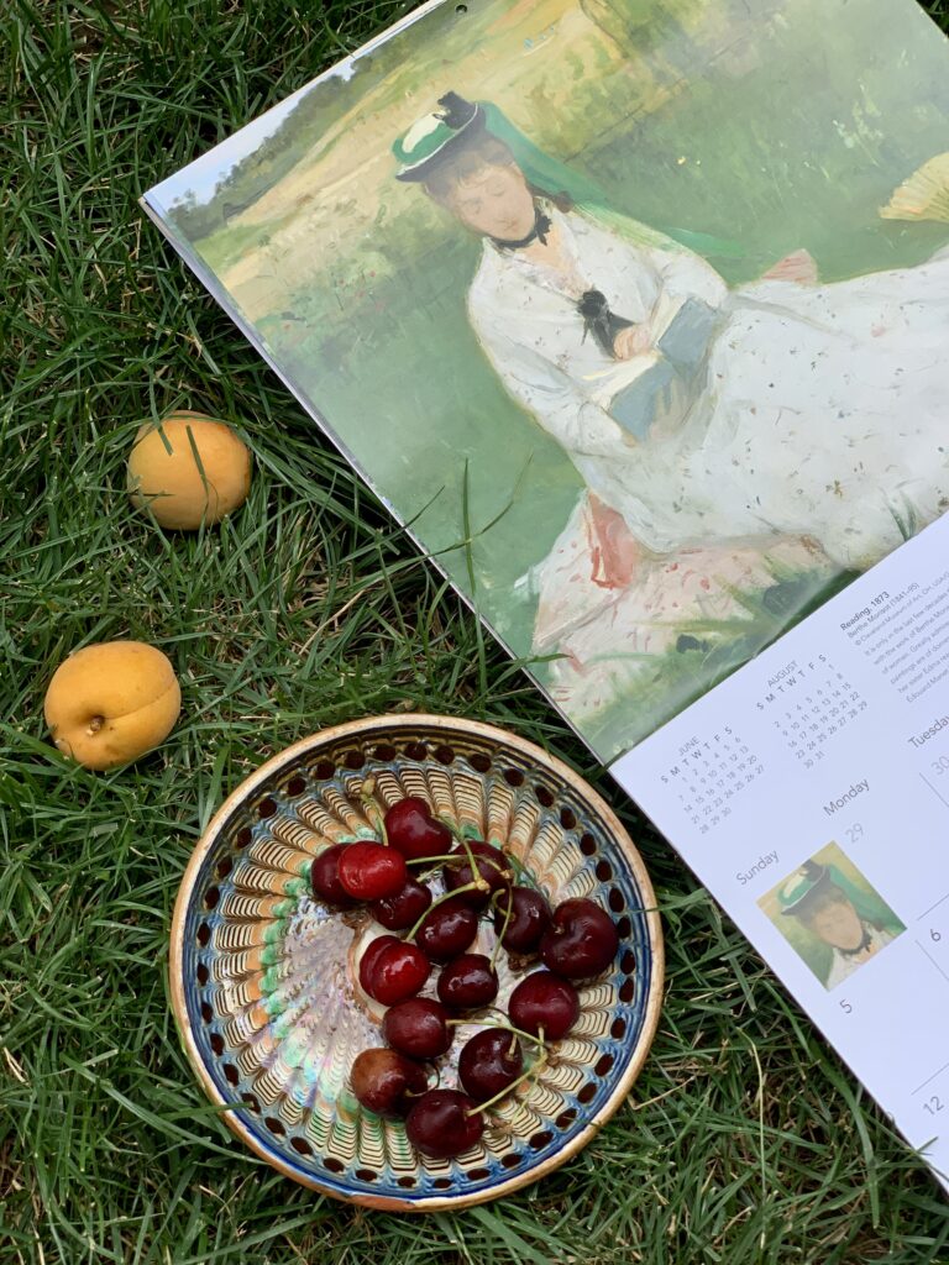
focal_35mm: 52
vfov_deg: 36.8
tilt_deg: -72.5
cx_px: 474
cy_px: 632
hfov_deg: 28.0
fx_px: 1901
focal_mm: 6
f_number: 2.4
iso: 20
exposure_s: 1/122
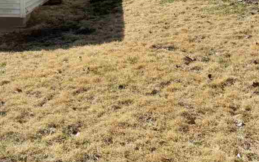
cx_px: 41
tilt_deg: -0.9
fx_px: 388
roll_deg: +0.1
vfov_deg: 21.7
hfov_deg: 35.3
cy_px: -35
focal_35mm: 55
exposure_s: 1/5714
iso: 80
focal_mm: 6.76
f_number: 1.78
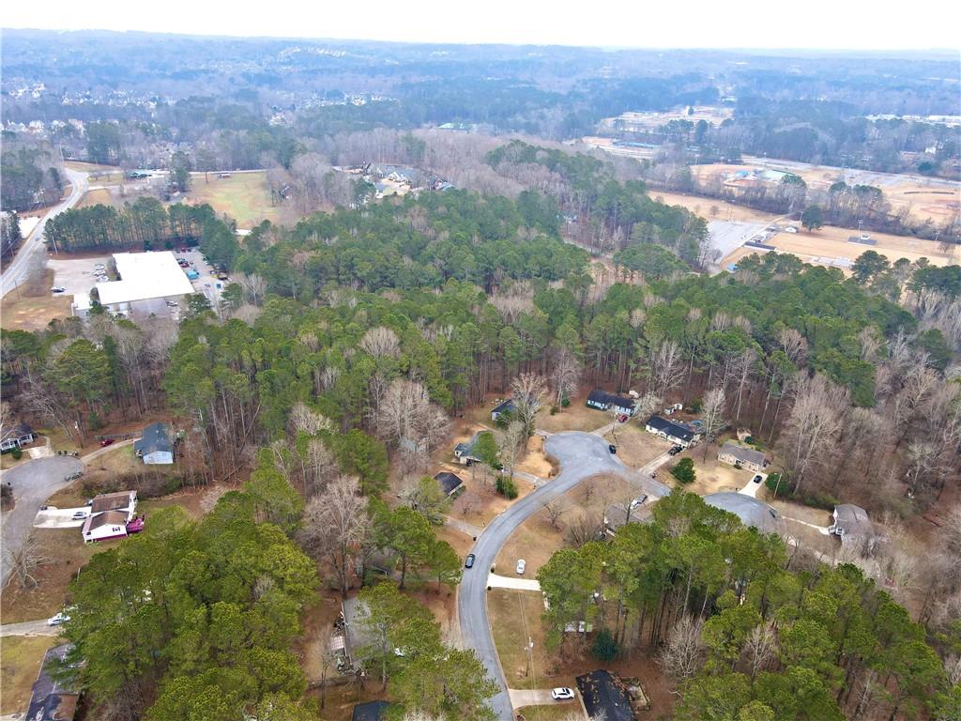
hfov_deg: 71.6
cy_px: 360
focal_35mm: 24
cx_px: 480
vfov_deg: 56.8
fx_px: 666
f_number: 2.8
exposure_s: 1/80
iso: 100
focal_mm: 4.5
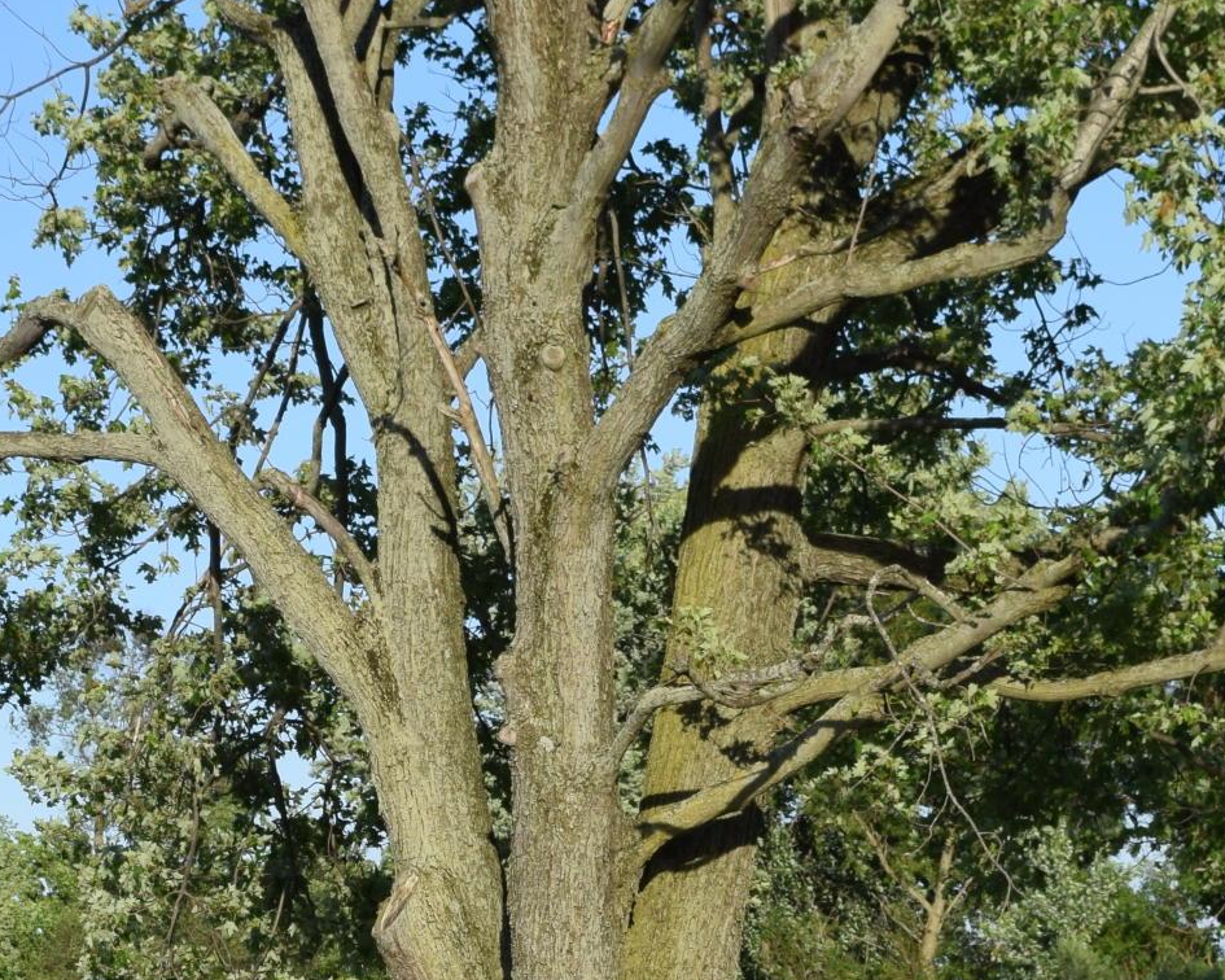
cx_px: 460
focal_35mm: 152
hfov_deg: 12.7
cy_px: 939
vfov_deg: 10.1
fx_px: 5511
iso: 200
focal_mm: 34
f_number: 9
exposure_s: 1/320
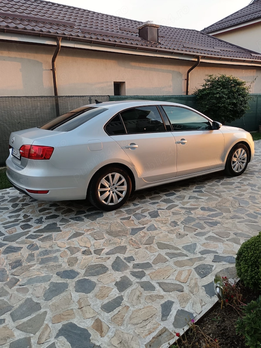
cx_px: 130
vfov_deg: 65.3
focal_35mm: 27
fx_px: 271
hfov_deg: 51.4
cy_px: 174
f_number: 1.9
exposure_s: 1/100
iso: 203
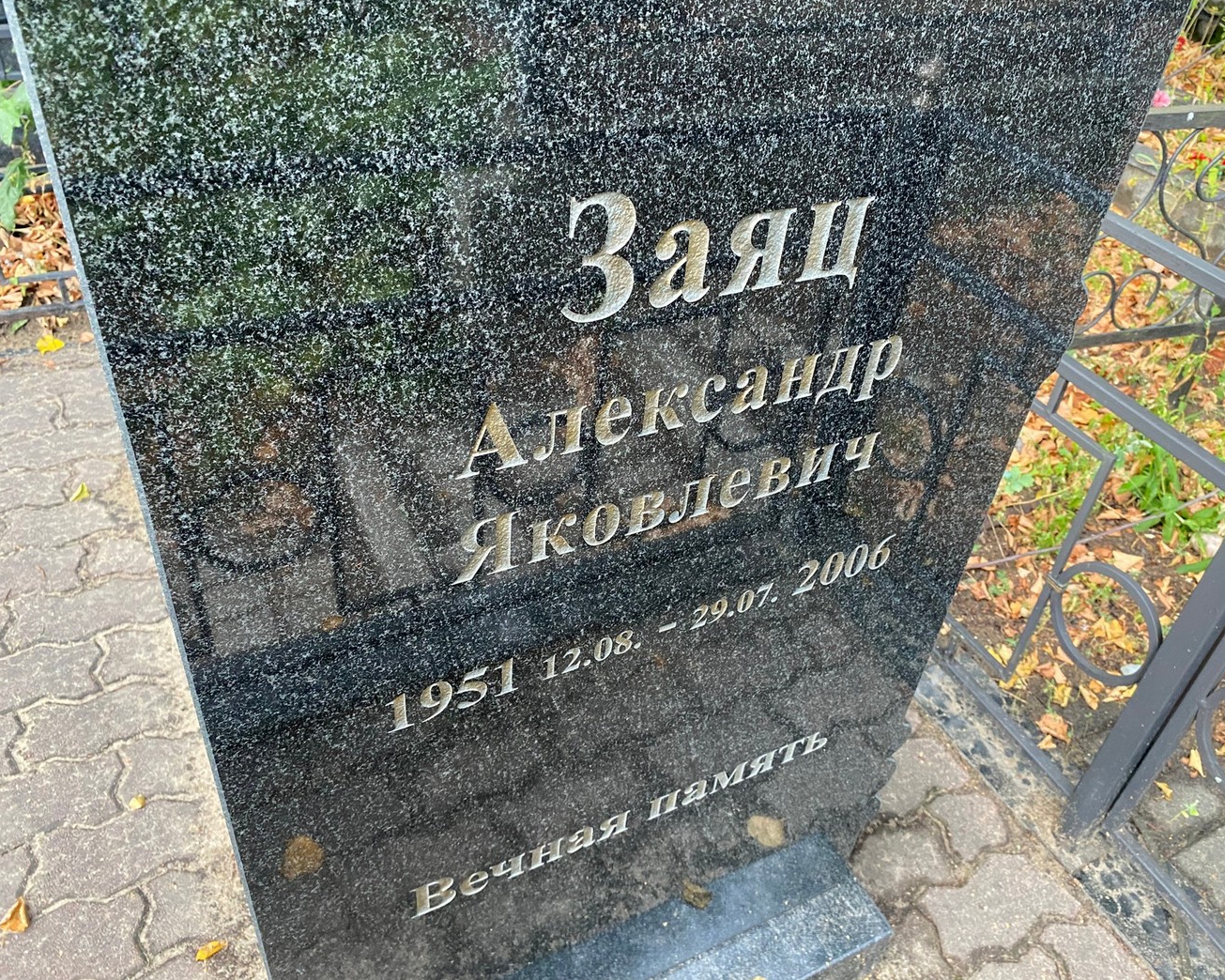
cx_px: 673
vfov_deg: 51.5
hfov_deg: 62.1
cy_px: 474
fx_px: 1015
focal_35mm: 28
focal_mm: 4.25
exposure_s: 1/60
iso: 200
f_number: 1.8
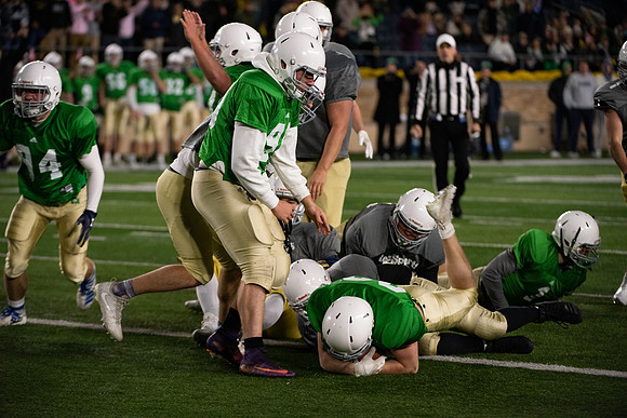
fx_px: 3484
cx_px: 314
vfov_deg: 6.9
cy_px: 209
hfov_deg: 10.3
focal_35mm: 200
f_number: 4.5
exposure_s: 1/500
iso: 3600
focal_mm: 200
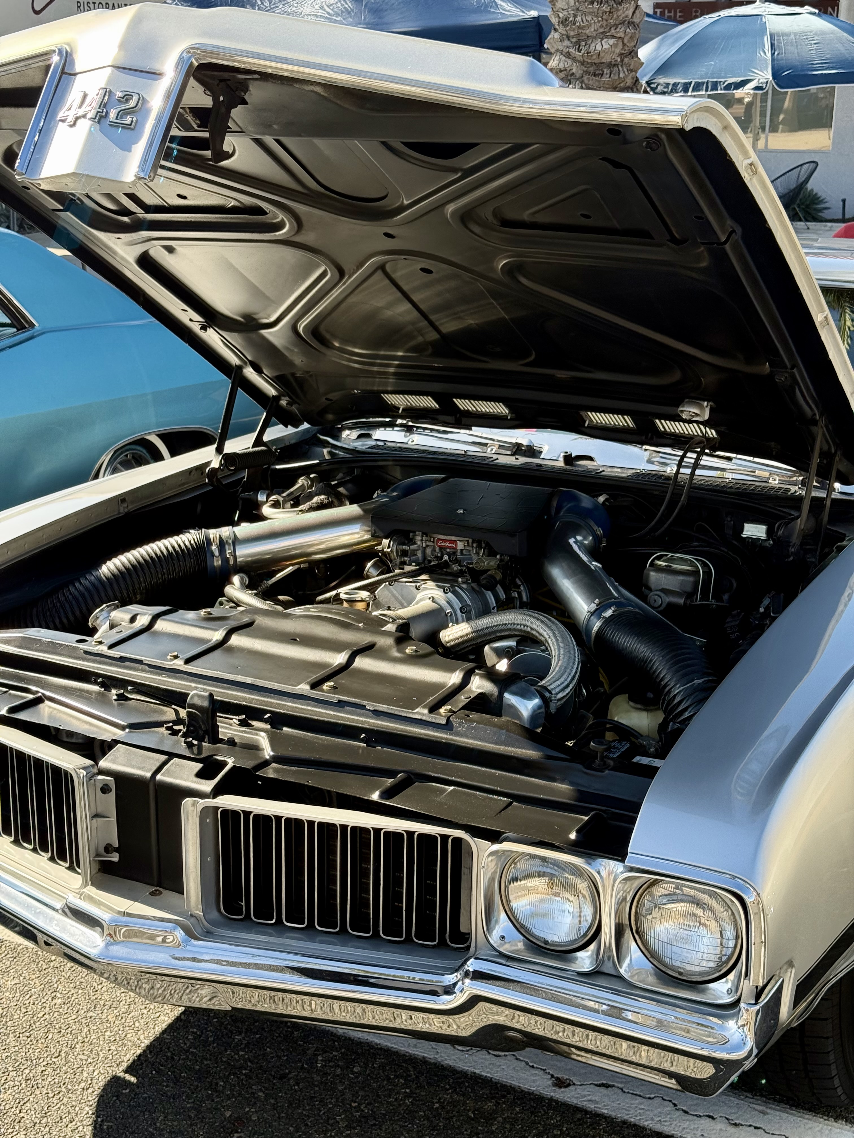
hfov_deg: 30.3
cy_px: 569
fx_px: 1579
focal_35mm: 48
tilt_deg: -17.8
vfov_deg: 39.7
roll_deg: -1.5
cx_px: 427
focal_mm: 6.76
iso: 100
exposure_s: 1/484
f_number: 1.78
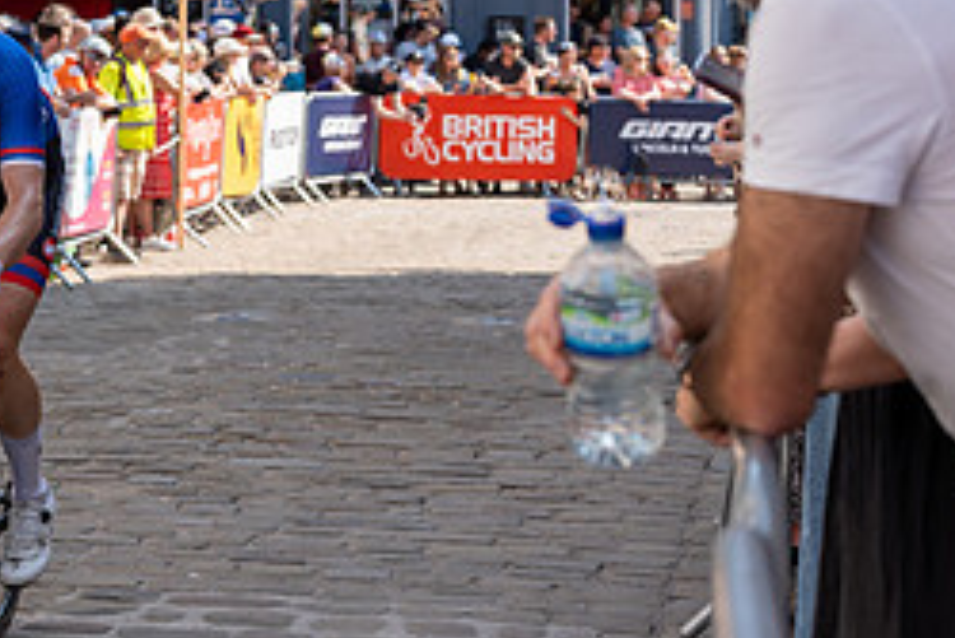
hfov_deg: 19.5
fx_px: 2707
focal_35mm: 102
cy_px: 17
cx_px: 42
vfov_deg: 13.3
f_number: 3.5
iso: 100
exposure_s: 1/500
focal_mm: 43
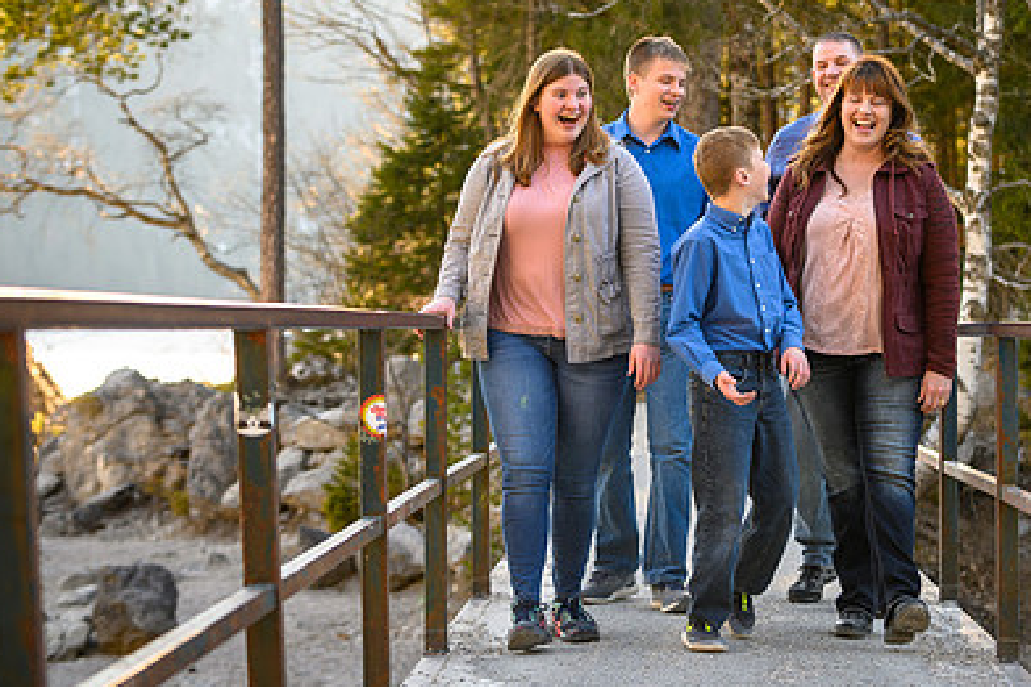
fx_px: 3235
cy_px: 191
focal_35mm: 113
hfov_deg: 18.1
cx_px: 614
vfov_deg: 12.1
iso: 320
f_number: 4
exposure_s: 1/250
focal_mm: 70
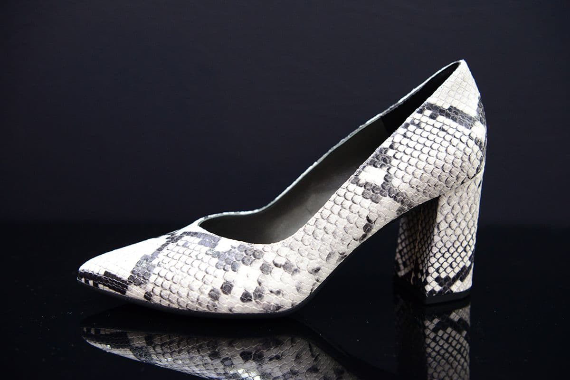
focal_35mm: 40
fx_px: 633
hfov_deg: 48.5
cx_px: 285
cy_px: 190
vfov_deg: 33.4
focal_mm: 40
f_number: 4.5
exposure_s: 1/400
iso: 2500
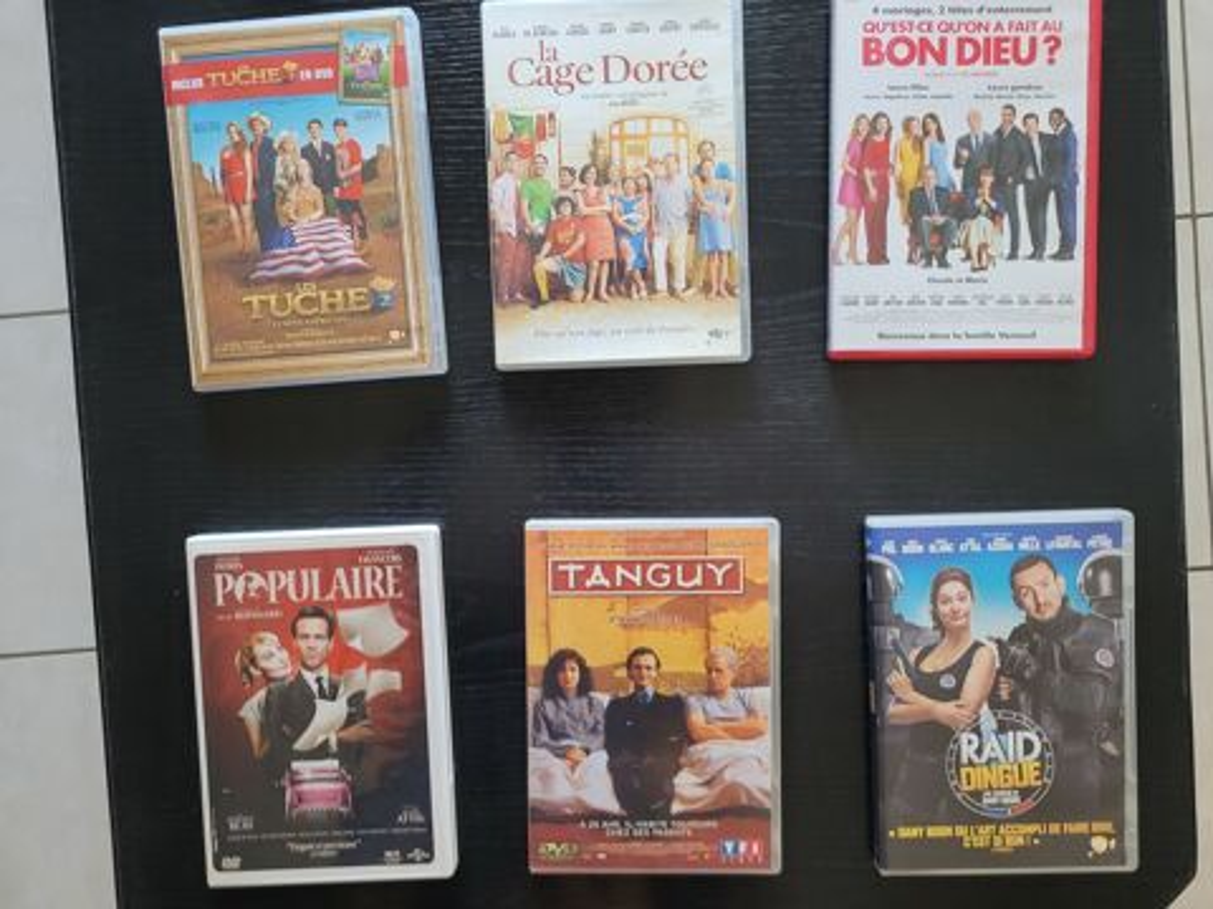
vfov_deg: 53.1
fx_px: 911
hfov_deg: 67.3
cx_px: 606
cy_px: 454
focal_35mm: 26
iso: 250
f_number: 1.8
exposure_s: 1/50
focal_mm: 5.4
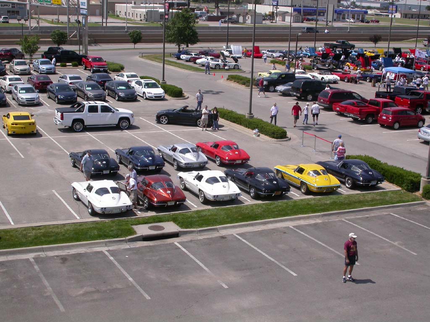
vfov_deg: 26.1
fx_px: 696
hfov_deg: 34.3
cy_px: 161
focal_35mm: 56
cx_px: 215
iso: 100
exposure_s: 1/560
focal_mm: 11.6
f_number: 6.8
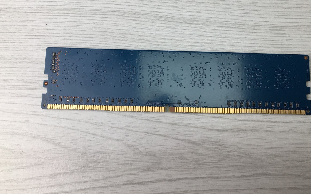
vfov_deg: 33.3
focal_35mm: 38
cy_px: 68
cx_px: 175
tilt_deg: -79.8
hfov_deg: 51.4
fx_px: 322
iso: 32
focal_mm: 4.15
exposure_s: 1/120
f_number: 2.2
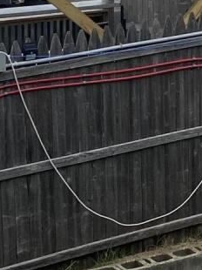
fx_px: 1309
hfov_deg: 8.3
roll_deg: -1.0
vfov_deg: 11.5
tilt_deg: -4.4
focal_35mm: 168
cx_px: 440
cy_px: -83
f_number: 1.8
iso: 32
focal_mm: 4.25
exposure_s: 1/2183
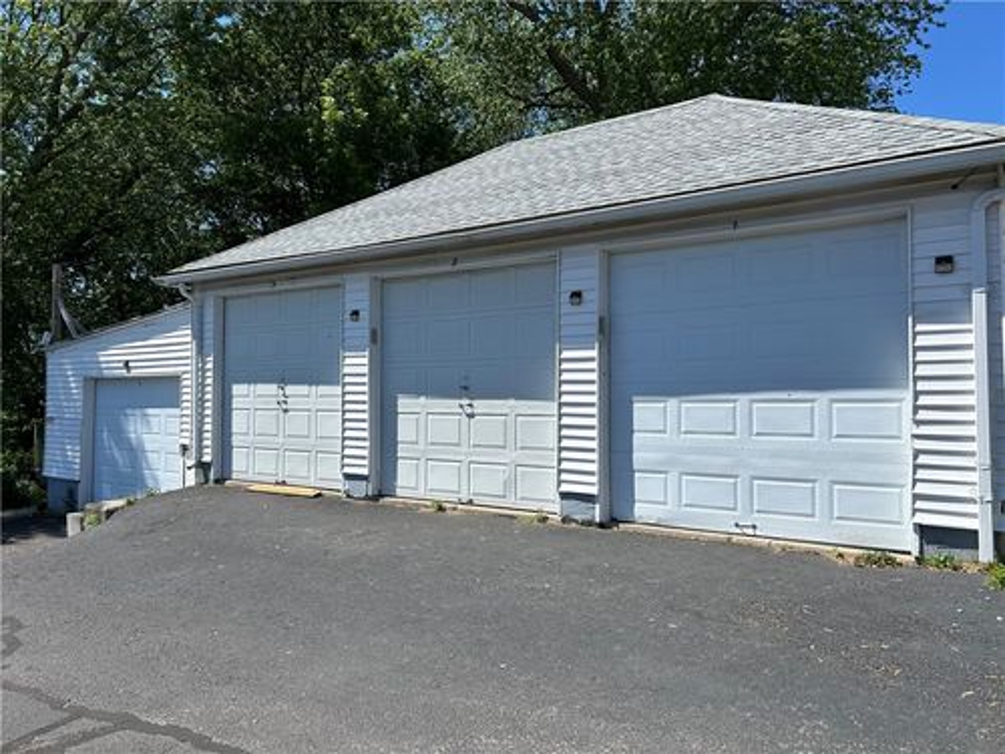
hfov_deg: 67.3
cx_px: 502
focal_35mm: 26
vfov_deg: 53.1
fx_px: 755
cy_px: 377
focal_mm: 5.7
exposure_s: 1/5076
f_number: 1.5
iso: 50
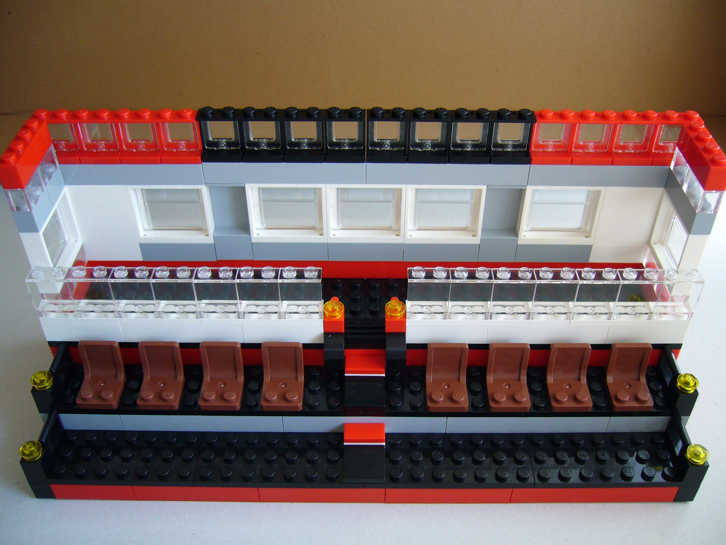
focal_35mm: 35
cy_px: 272
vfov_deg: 40.7
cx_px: 363
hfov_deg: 52.6
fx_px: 734
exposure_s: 1/30
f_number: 2.8
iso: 100
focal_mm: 5.8
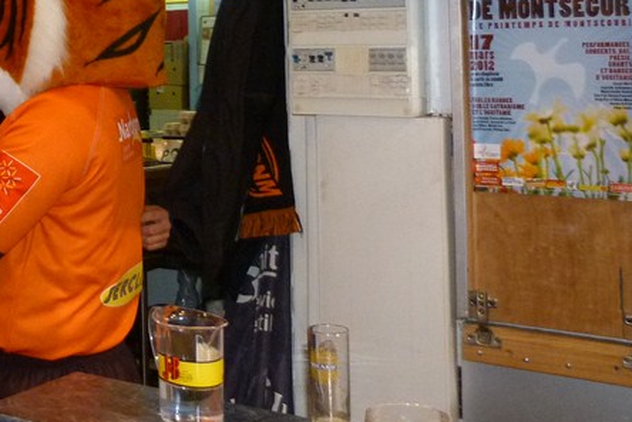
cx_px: 9
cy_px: -13
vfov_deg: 21.7
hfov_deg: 31.1
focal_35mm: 60
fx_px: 1053
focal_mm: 4.5
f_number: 2.8
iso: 320
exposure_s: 1/60
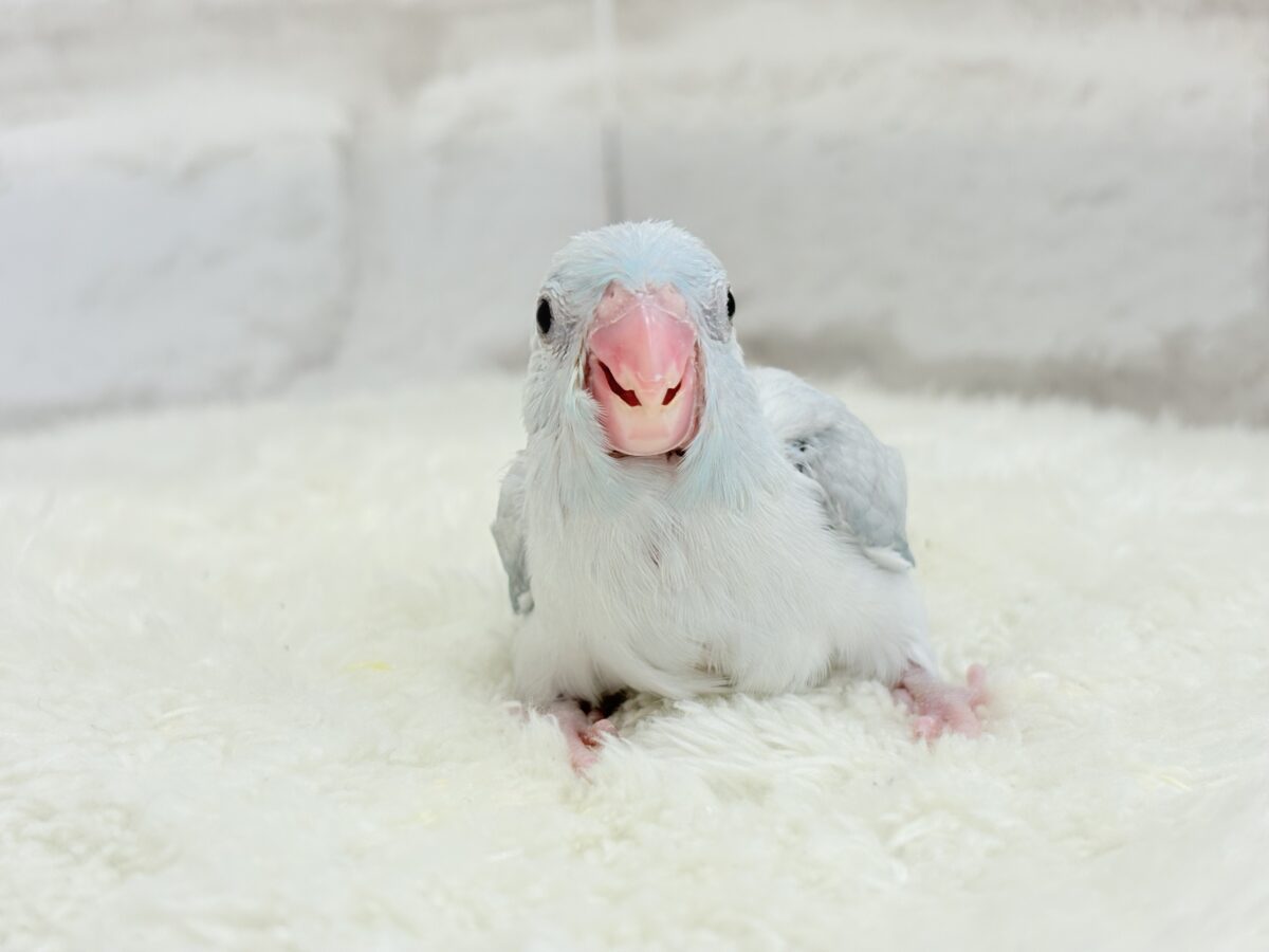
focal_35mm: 52
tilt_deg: -10.7
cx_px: 634
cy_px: 476
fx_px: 1906
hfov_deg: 36.8
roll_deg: +4.3
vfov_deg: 28.0
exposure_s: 1/100
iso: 50
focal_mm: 5.96
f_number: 1.6
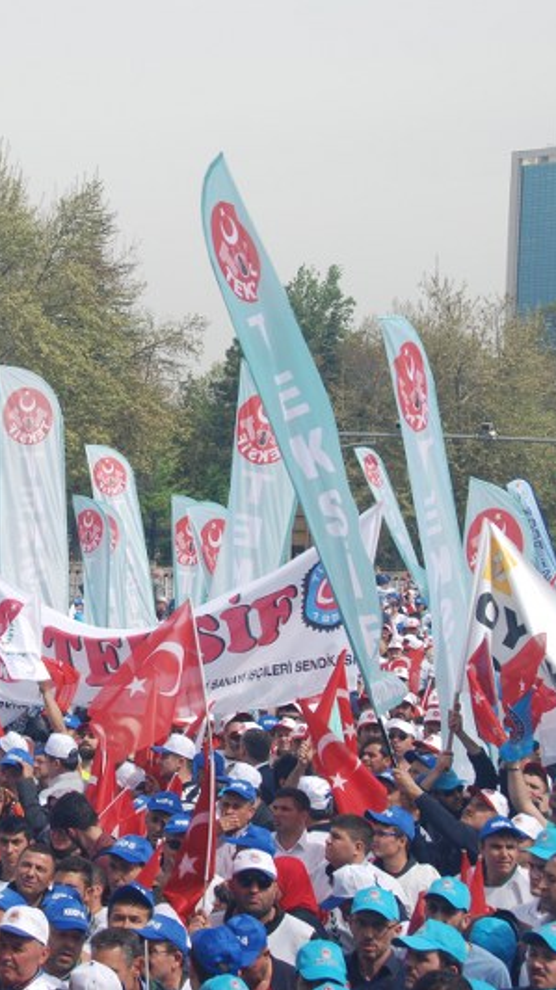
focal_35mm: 83
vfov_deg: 25.7
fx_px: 2171
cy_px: 497
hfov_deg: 14.4
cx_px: 41
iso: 100
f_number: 8
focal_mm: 35
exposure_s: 1/250
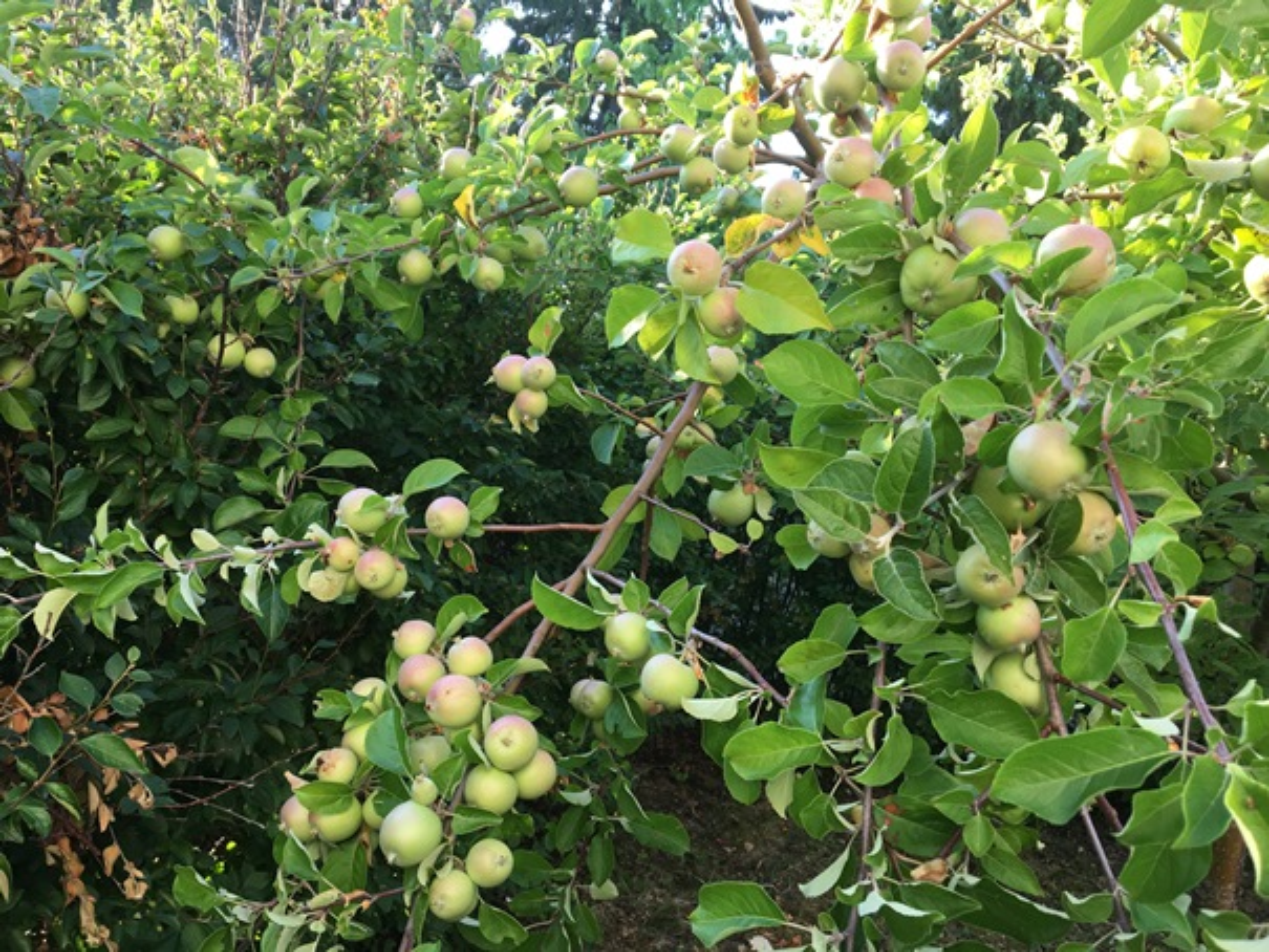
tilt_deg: -8.6
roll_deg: -6.0
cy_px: 476
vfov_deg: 48.2
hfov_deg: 61.6
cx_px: 634
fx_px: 1063
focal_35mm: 29
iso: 32
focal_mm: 4.15
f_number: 2.2
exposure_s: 1/100
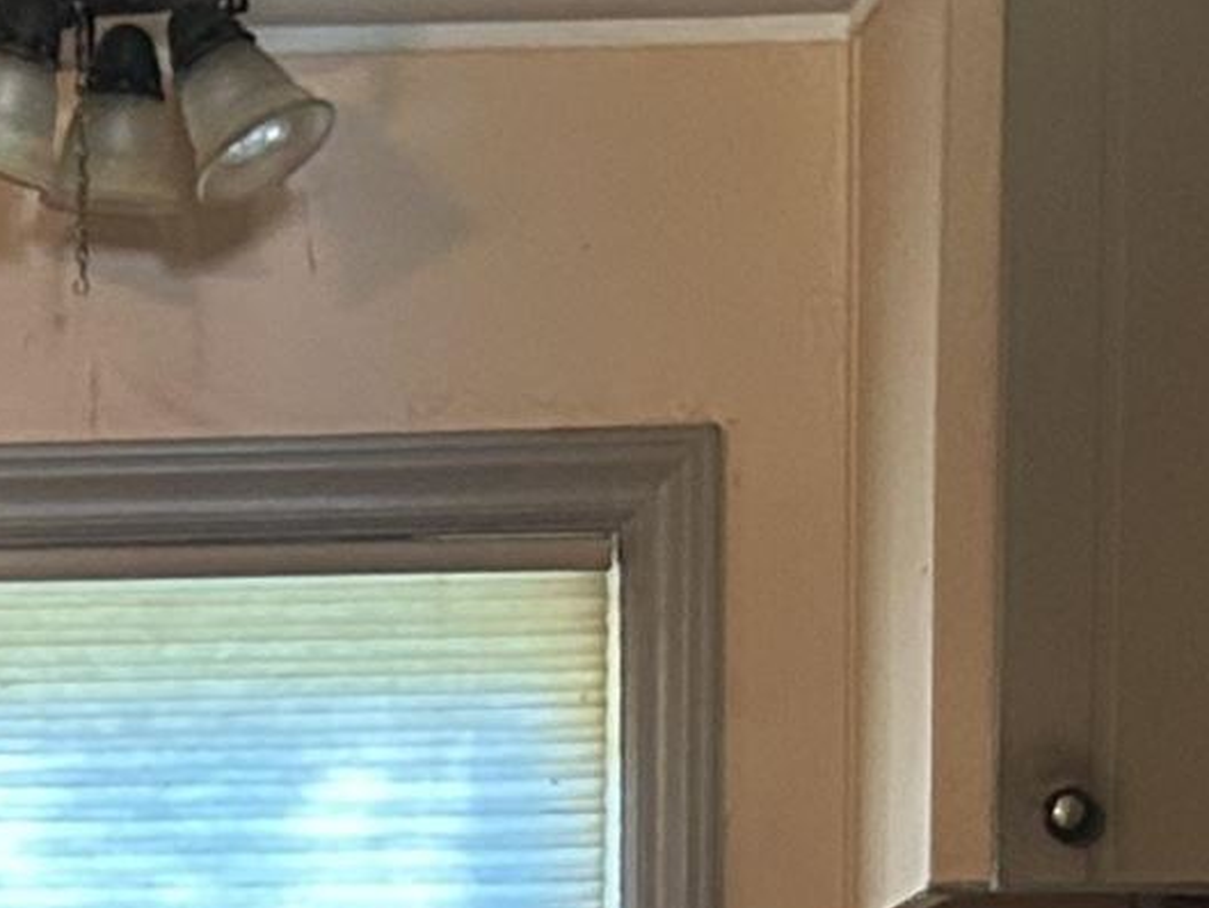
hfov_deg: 12.8
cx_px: -174
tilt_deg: -4.8
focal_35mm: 151
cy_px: 2004
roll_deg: +1.0
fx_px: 5275
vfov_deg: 9.1
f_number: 1.5
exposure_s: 1/40
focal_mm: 5.7
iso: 640
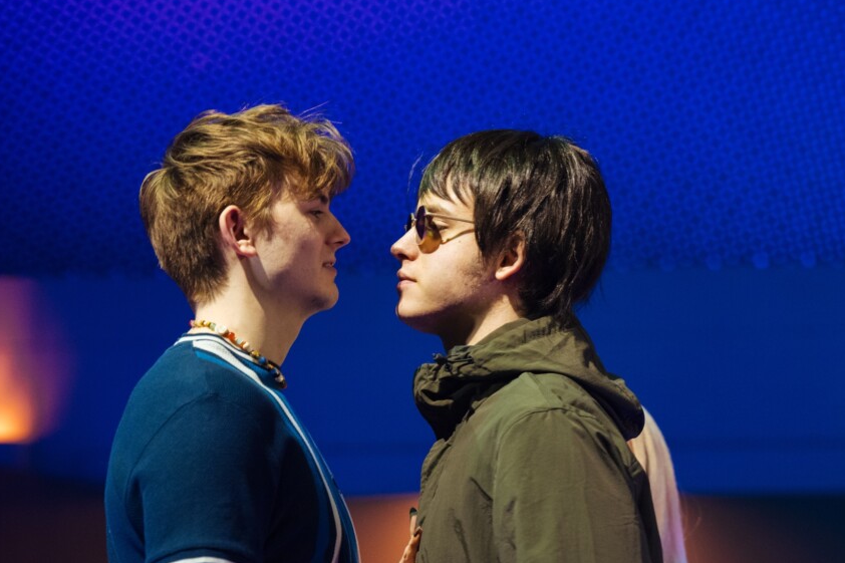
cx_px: 343
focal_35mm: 180
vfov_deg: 7.6
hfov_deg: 11.4
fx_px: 4224
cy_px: 329
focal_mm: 148
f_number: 4
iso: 4000
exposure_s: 1/100
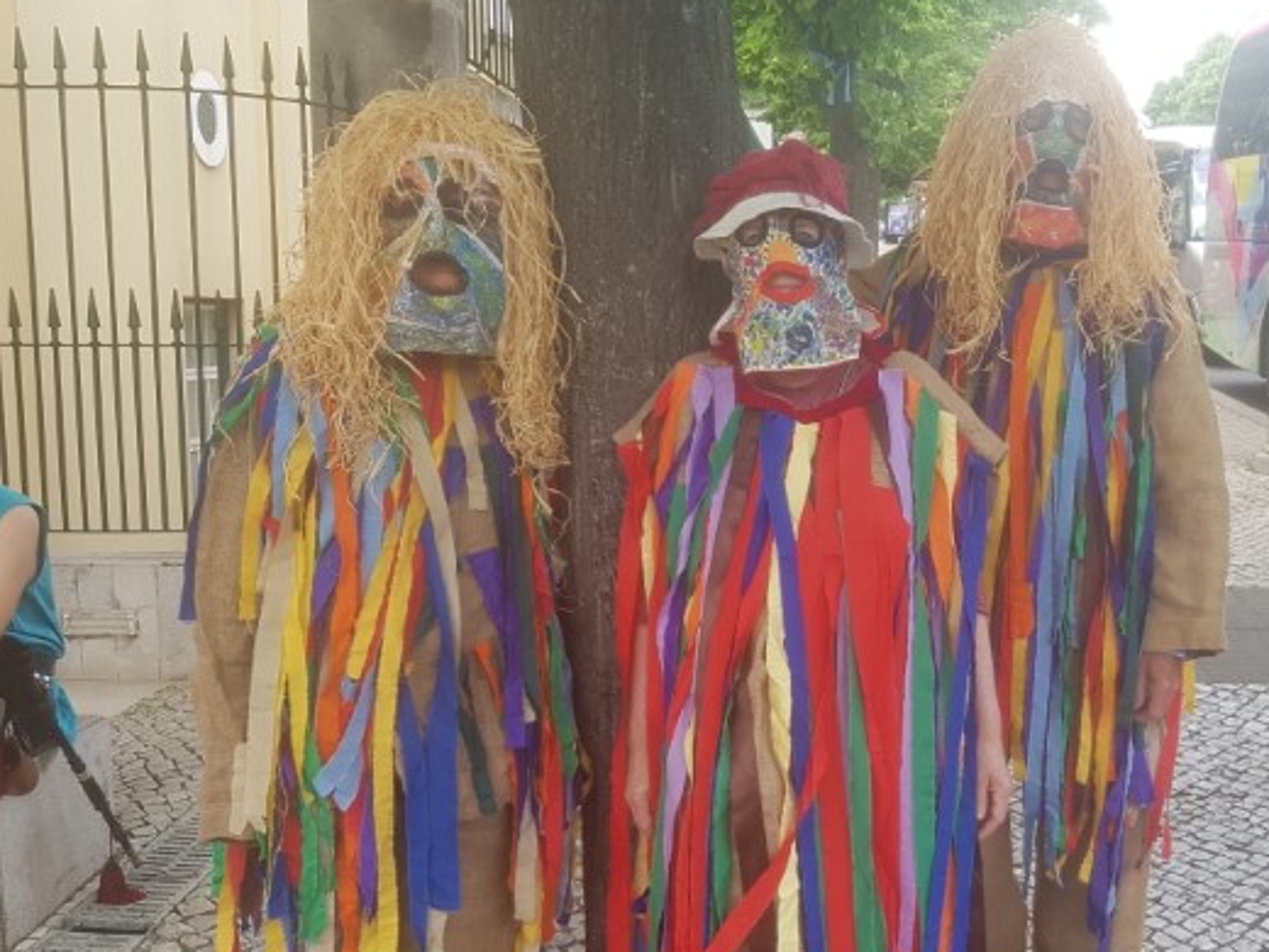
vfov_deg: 35.9
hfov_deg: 45.8
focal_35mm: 40
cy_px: 547
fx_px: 1466
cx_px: 888
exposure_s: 1/214
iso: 50
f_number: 1.7
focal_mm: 4.2
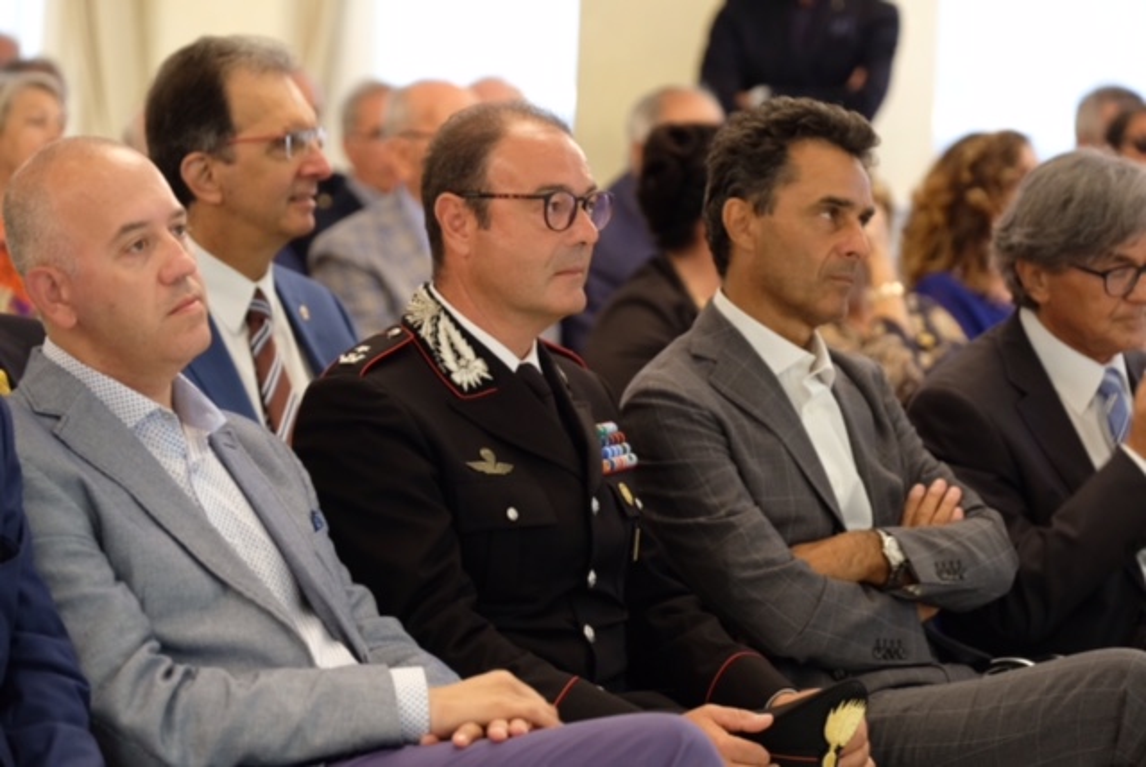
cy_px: 384
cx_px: 573
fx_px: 4875
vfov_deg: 9.0
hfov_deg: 13.4
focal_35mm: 153
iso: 1600
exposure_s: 1/60
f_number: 2.8
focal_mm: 102.2
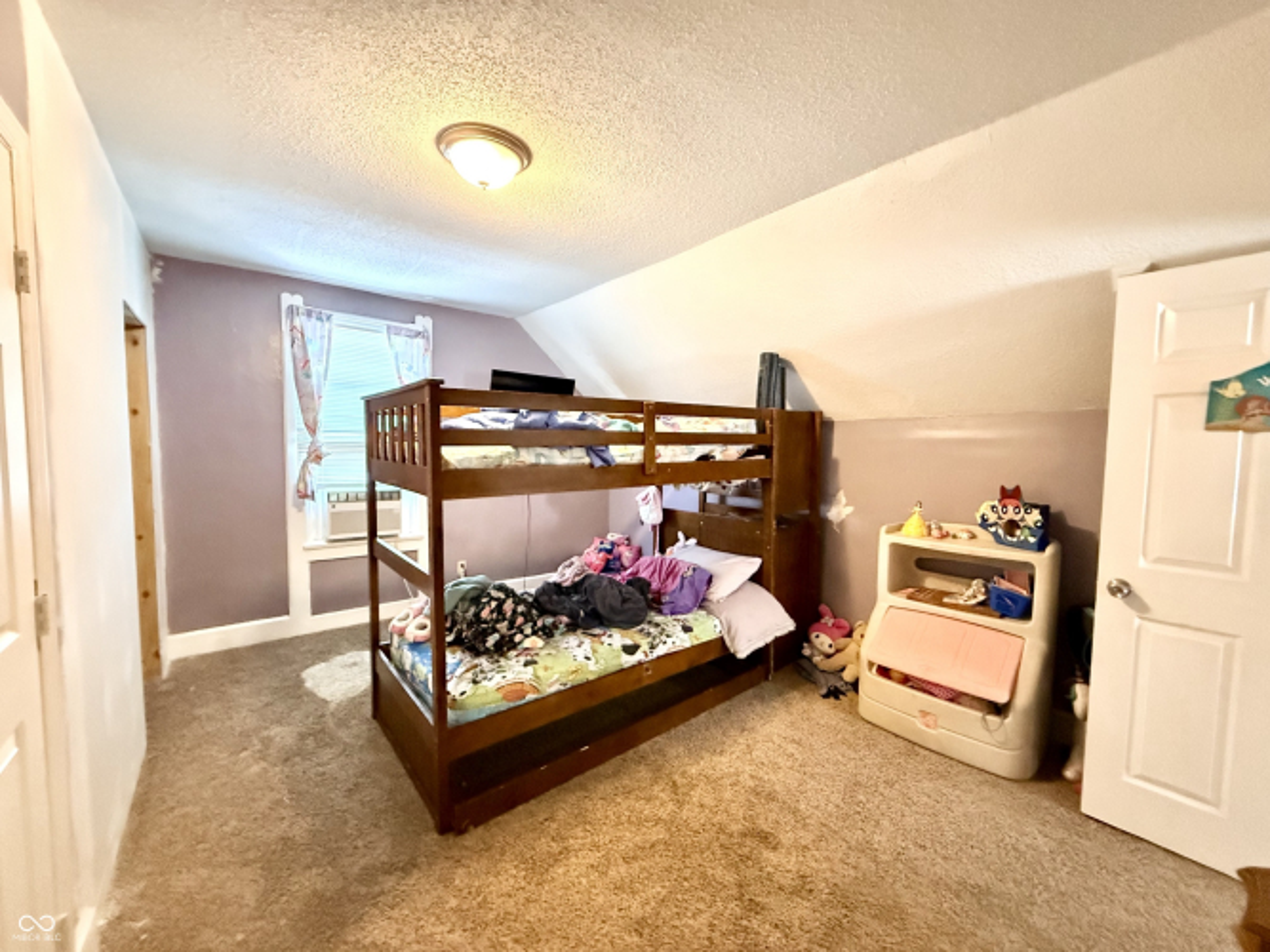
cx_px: 635
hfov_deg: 102.1
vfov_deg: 85.7
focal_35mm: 14
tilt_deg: -2.5
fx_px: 514
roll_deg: -0.4
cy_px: 476
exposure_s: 1/60
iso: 1250
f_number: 2.2
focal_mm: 2.22
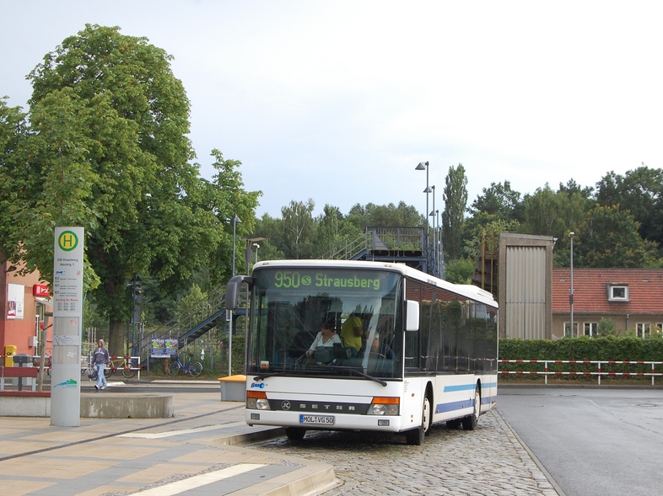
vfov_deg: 22.2
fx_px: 1264
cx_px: 329
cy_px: 245
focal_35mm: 66
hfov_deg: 29.4
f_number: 10
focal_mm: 40
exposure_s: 1/200
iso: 400
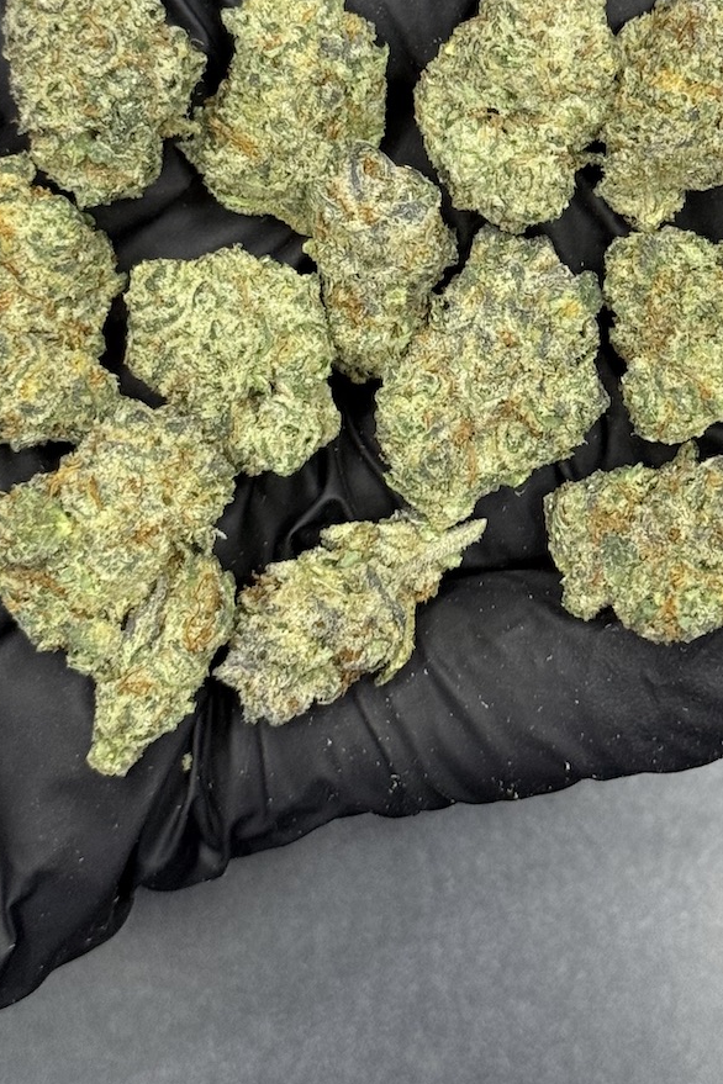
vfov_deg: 18.6
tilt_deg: -84.9
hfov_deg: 12.5
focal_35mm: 109
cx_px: 534
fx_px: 3283
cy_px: 271
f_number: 1.78
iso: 100
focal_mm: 6.76
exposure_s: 1/50
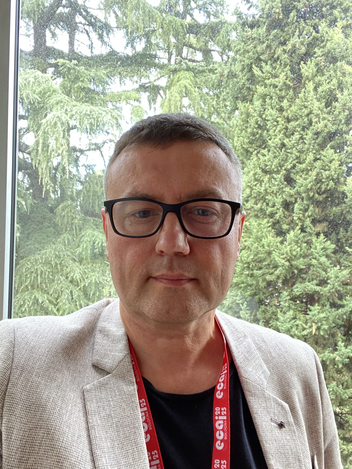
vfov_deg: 60.0
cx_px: 176
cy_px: 234
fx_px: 407
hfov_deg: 46.8
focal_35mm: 30
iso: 200
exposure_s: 1/50
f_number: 2.2
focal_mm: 2.71
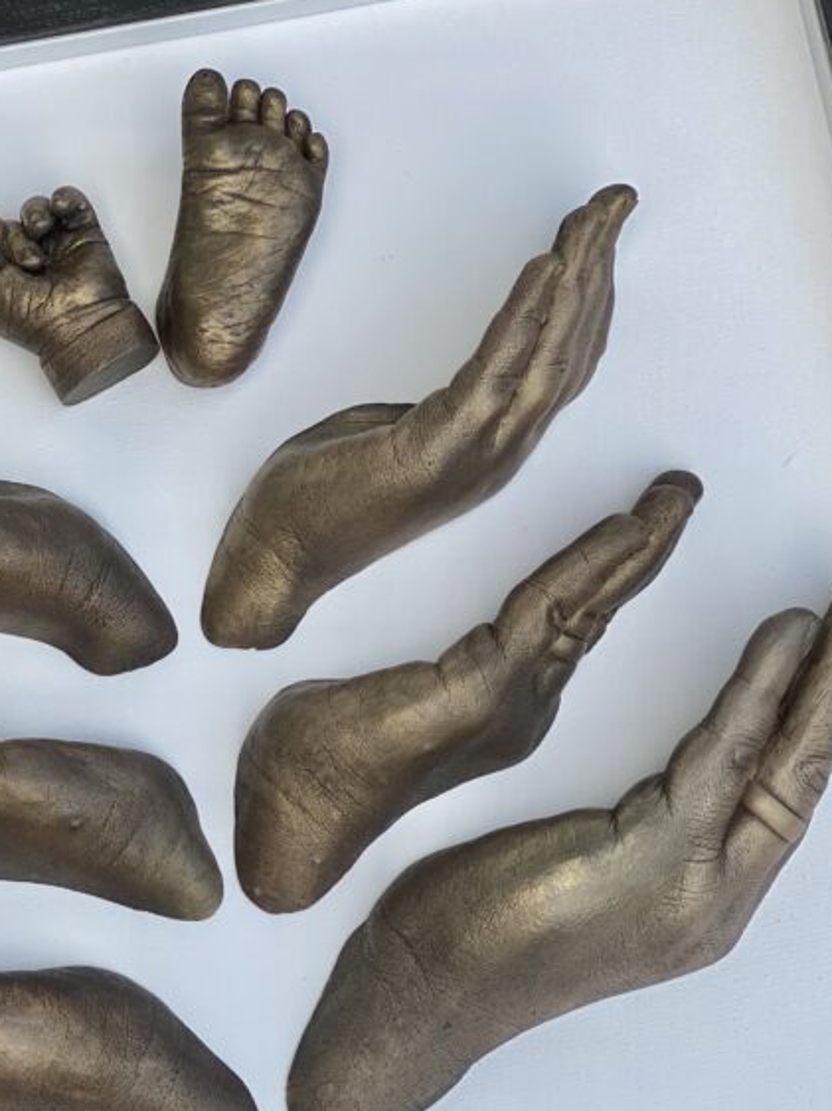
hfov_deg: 14.7
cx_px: 158
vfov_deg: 19.6
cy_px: 698
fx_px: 3207
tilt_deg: -76.3
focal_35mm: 100
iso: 20
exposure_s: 1/217
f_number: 2
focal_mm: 6
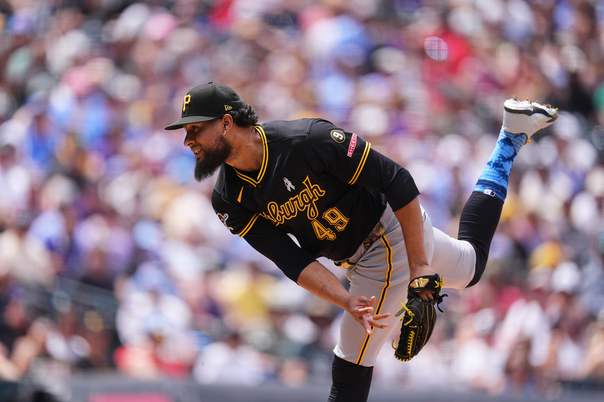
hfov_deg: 3.4
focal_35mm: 600
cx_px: 302
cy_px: 201
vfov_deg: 2.3
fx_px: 10063
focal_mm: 600
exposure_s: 1/3200
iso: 500
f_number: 4
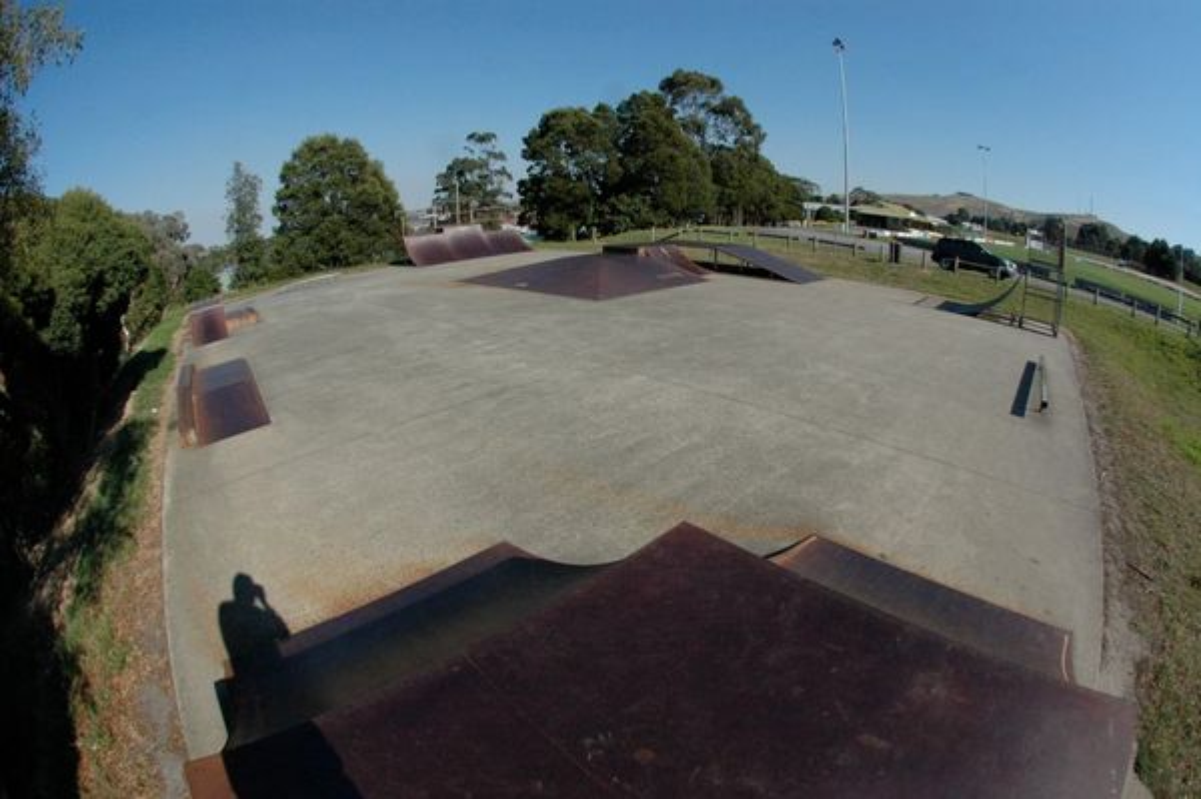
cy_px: 400
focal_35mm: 16
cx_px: 600
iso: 800
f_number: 14
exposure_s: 1/800
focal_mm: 10.5
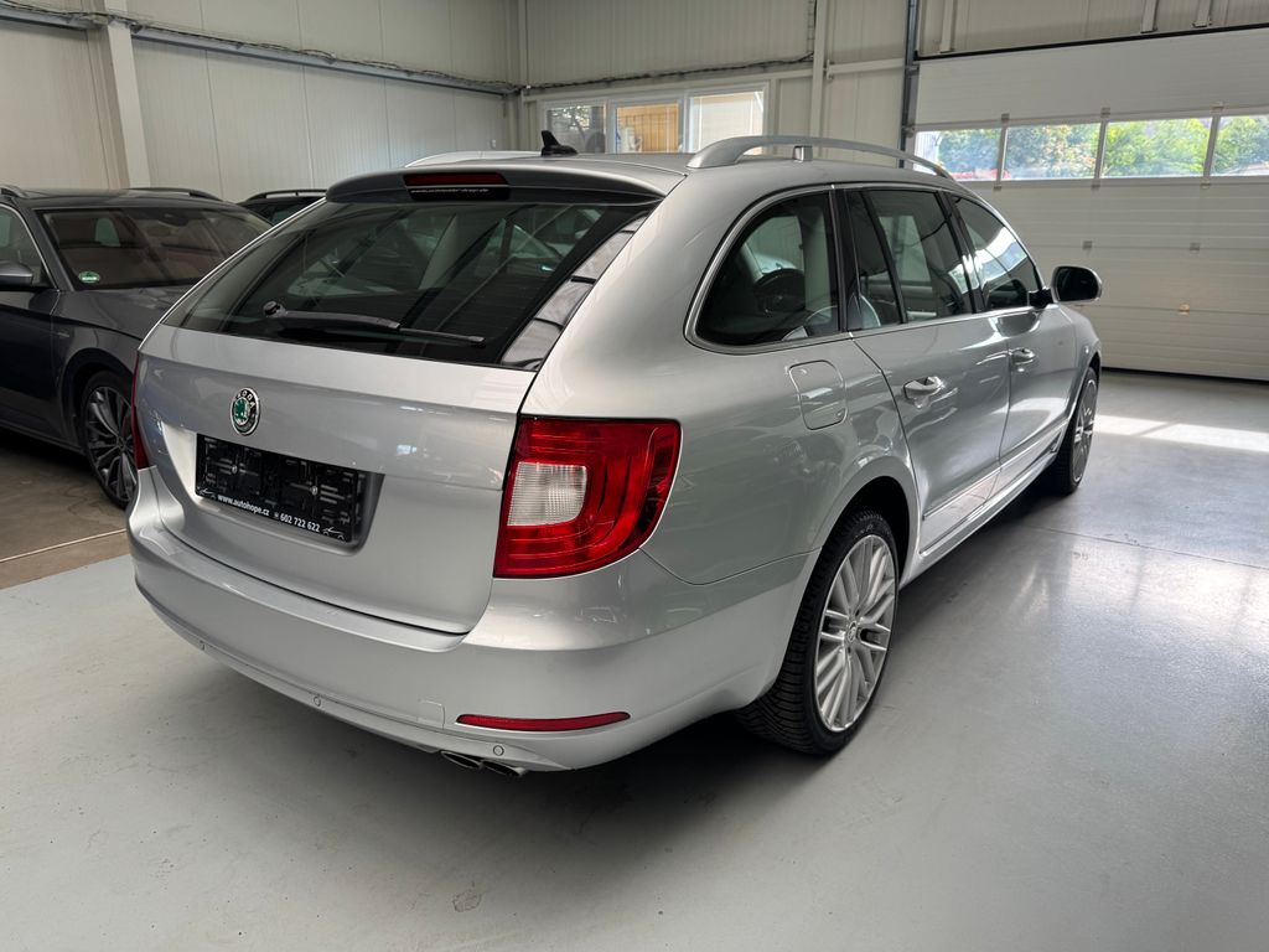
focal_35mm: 24
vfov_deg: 56.8
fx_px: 880
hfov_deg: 71.6
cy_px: 476
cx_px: 634
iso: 80
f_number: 1.78
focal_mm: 6.76
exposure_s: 1/121
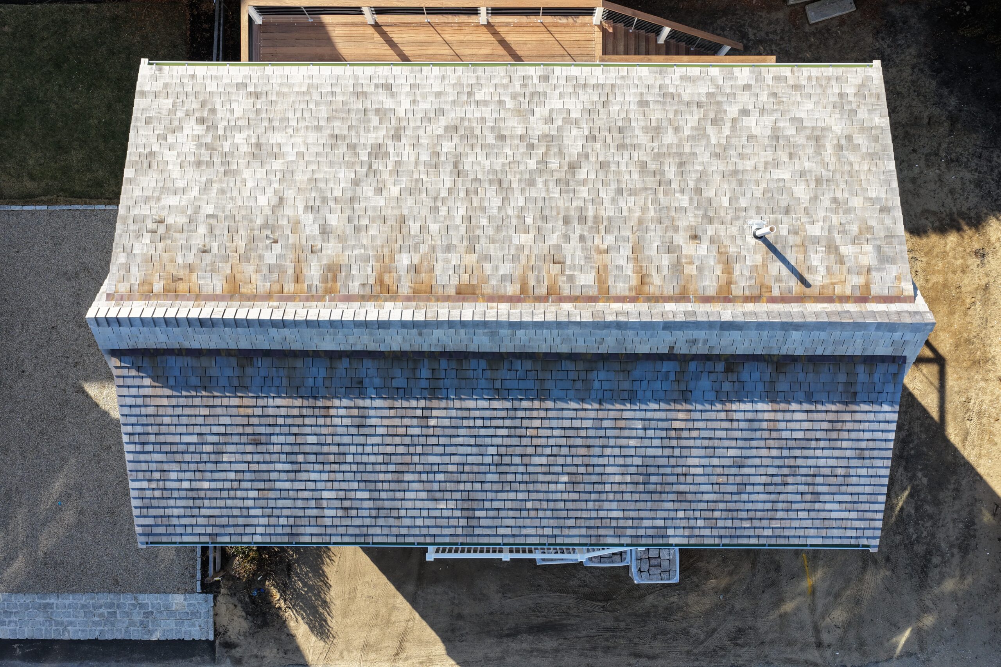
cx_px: 500
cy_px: 334
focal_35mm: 28
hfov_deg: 65.5
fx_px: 779
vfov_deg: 46.4
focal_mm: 14.45
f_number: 2.8
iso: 250
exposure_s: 1/800
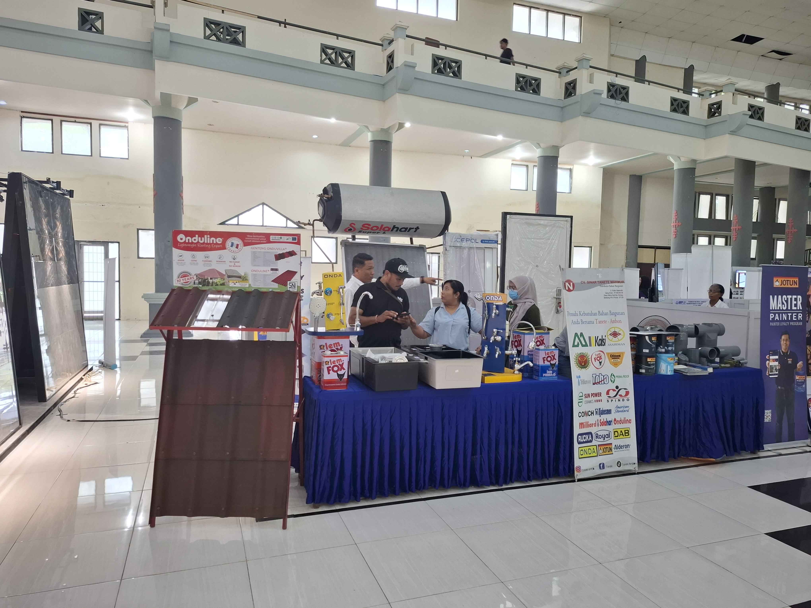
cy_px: 304
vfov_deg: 58.9
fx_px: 539
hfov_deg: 73.9
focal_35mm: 23
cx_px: 406
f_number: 1.8
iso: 320
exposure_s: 1/25
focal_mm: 5.54
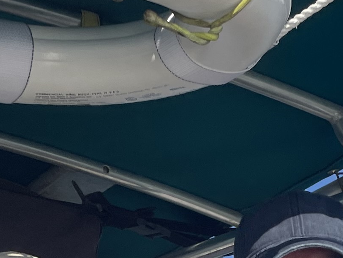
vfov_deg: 10.8
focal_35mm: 130
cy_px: 435
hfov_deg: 15.1
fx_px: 1289
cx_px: 108
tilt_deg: +13.2
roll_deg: +2.8
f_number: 1.6
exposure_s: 1/4000
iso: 32
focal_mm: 4.2
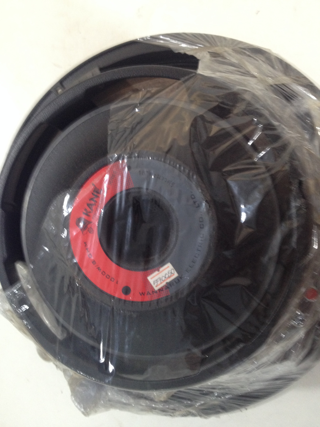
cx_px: 160
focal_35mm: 35
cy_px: 214
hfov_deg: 40.7
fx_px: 431
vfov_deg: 52.6
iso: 160
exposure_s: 1/20
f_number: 2.4
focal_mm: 4.28
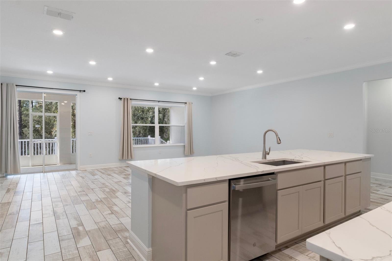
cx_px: 196
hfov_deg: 81.2
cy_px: 130
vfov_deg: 59.5
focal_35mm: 21
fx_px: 229
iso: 320
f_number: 8
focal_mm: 14
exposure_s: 1/8
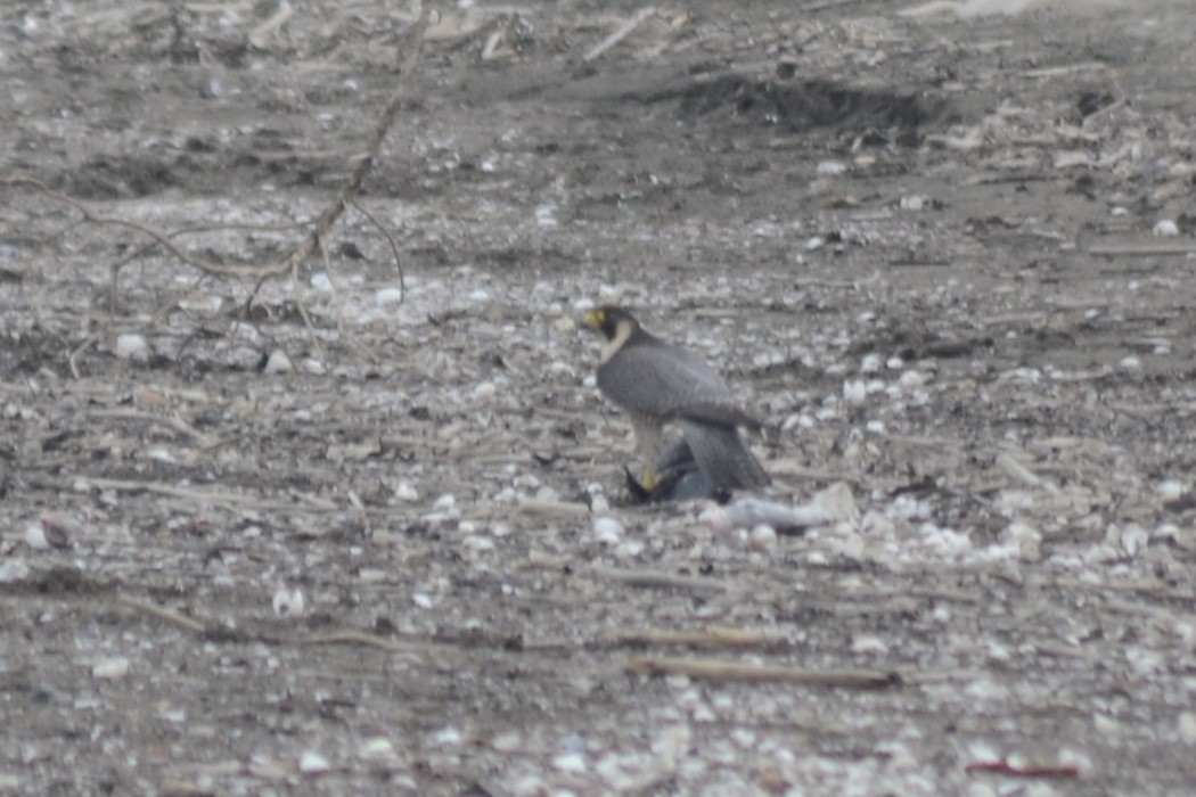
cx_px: 598
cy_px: 398
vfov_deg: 3.1
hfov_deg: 4.6
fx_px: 14949
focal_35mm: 450
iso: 200
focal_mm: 300
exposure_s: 1/640
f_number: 5.6
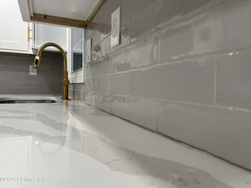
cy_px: 94
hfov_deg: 67.3
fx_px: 188
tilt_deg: -2.4
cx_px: 126
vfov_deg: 53.0
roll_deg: -0.2
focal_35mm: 26
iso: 125
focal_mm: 5.7
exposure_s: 1/120
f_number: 1.5
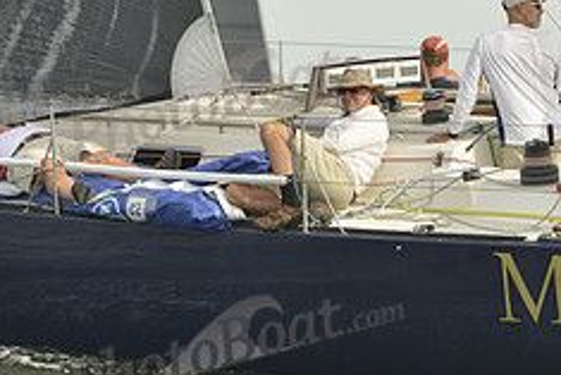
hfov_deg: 5.2
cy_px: 188
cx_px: 530
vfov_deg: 3.5
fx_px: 6159
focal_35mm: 395
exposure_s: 1/1250
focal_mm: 160
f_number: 4.5
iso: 200
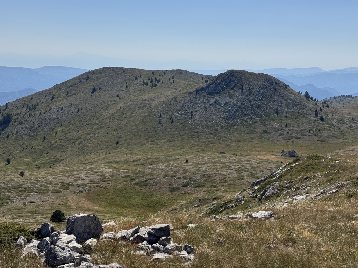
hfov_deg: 39.7
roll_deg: -3.1
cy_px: 134
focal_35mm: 48
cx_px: 179
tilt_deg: -9.4
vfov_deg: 30.3
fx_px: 496
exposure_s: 1/7937
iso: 64
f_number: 1.78
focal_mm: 6.76
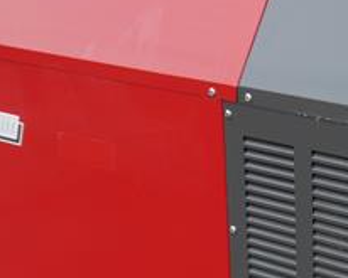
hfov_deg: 16.9
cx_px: 415
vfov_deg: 13.6
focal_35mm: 109
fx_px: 1123
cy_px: 359
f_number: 5
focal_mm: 18
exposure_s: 1/125
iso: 160
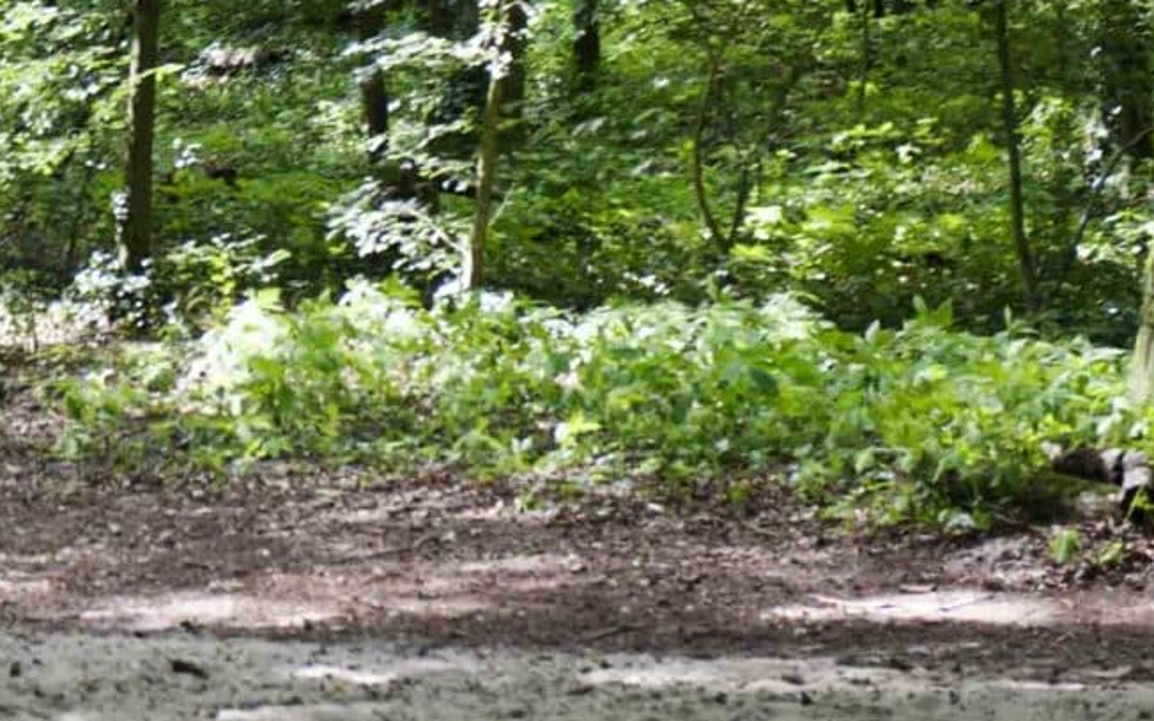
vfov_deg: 4.6
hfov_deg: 7.3
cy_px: -578
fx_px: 8803
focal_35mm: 280
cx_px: -690
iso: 200
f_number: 4
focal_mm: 70
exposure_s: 1/60
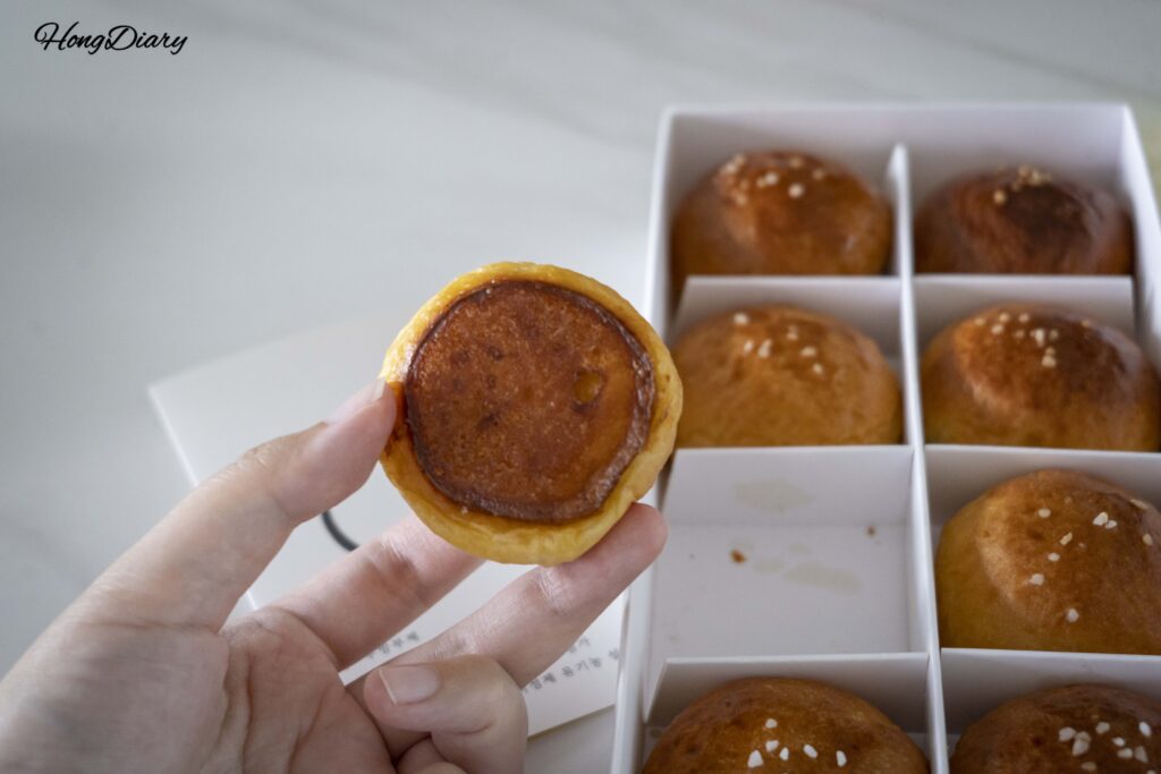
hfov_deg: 33.4
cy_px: 387
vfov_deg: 22.6
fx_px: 1935
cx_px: 580
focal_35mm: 60
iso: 2500
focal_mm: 60
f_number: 5.6
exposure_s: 1/60
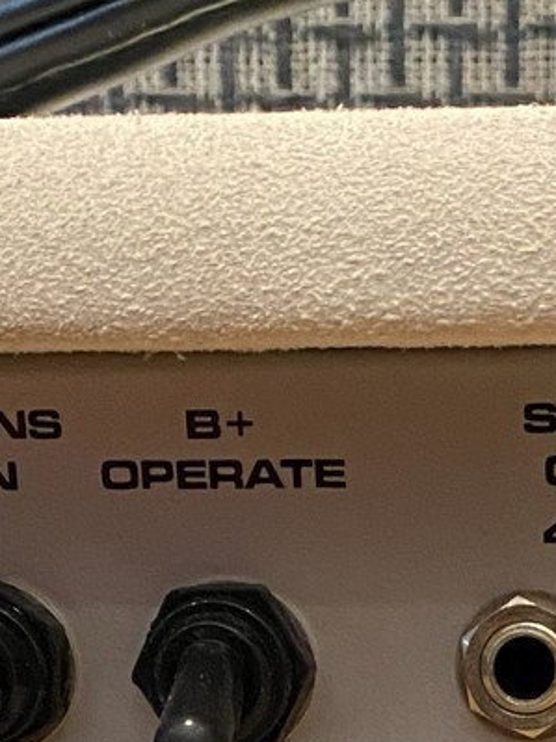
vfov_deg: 15.6
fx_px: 2400
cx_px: 510
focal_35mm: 112
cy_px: 1235
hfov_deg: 13.1
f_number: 1.8
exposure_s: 1/52
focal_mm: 4.25
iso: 500
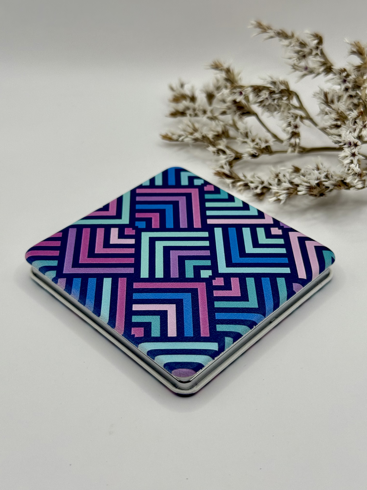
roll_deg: +1.9
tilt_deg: -41.7
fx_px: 679
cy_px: 245
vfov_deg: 39.7
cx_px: 184
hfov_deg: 30.3
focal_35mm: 48
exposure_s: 1/1678
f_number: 1.78
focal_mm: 6.76
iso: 80
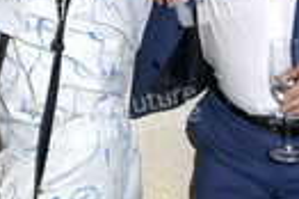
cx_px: -56
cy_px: -57
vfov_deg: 12.1
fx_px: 912
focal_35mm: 110
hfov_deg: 17.7
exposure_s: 1/100
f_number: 5.6
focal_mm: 32
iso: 800
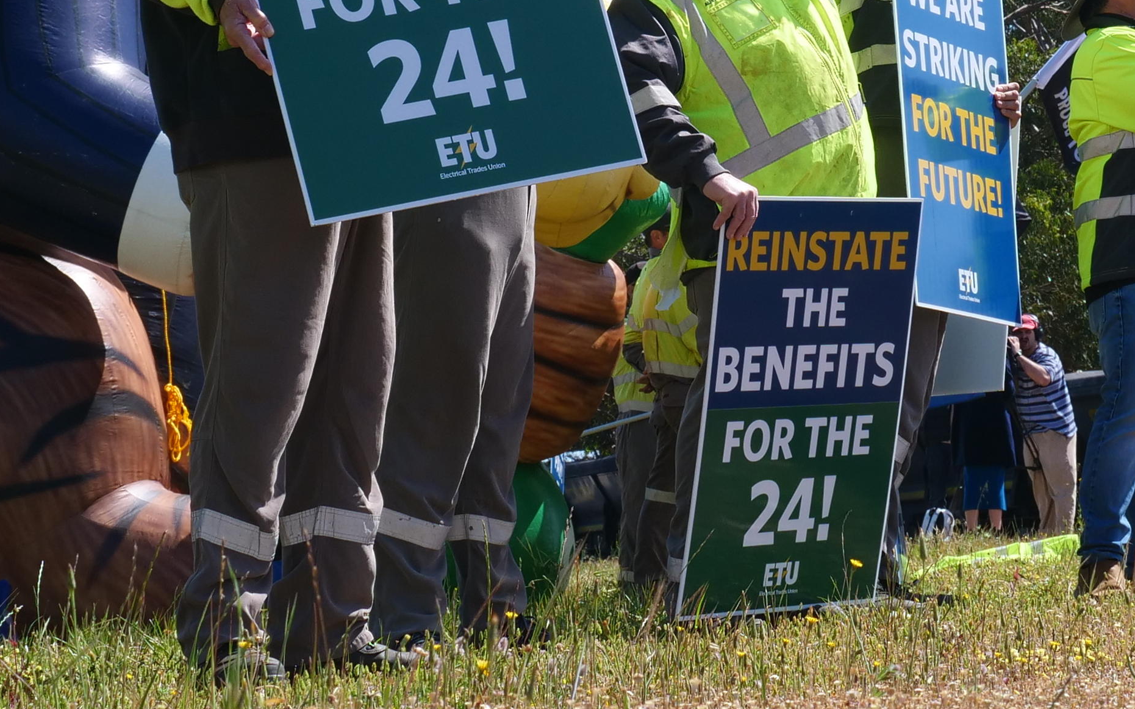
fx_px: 4052
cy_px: 34
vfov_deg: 9.9
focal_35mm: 131
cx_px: 711
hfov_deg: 15.9
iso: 200
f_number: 6.3
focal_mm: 23
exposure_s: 1/500
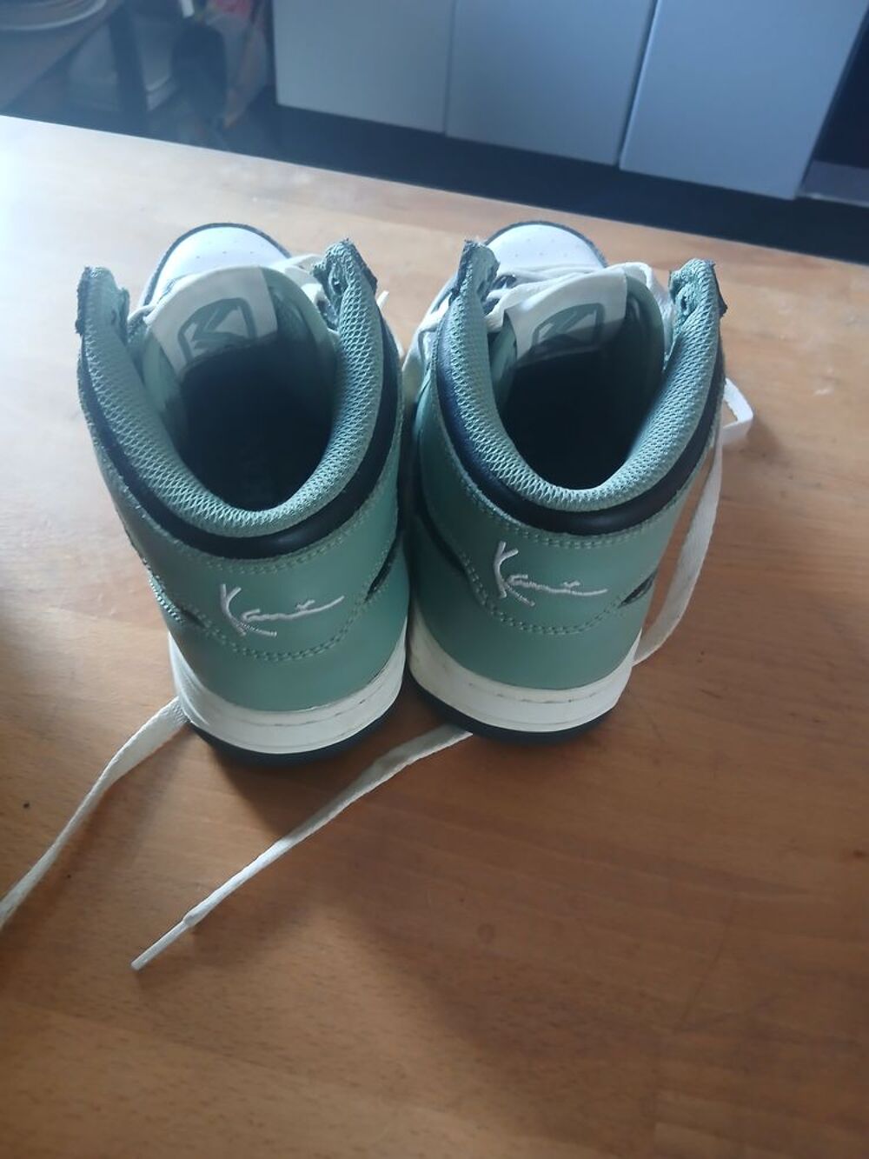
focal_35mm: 26
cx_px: 434
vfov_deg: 67.3
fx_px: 870
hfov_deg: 53.1
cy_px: 580
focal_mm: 3.98
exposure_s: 1/25
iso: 320
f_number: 1.8
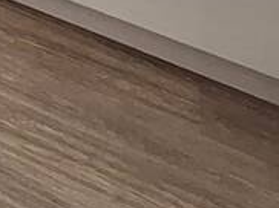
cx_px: -555
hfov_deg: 11.4
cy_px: -488
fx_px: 829
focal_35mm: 103
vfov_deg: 9.5
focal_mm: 1.74
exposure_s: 1/30
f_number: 2.2
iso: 160
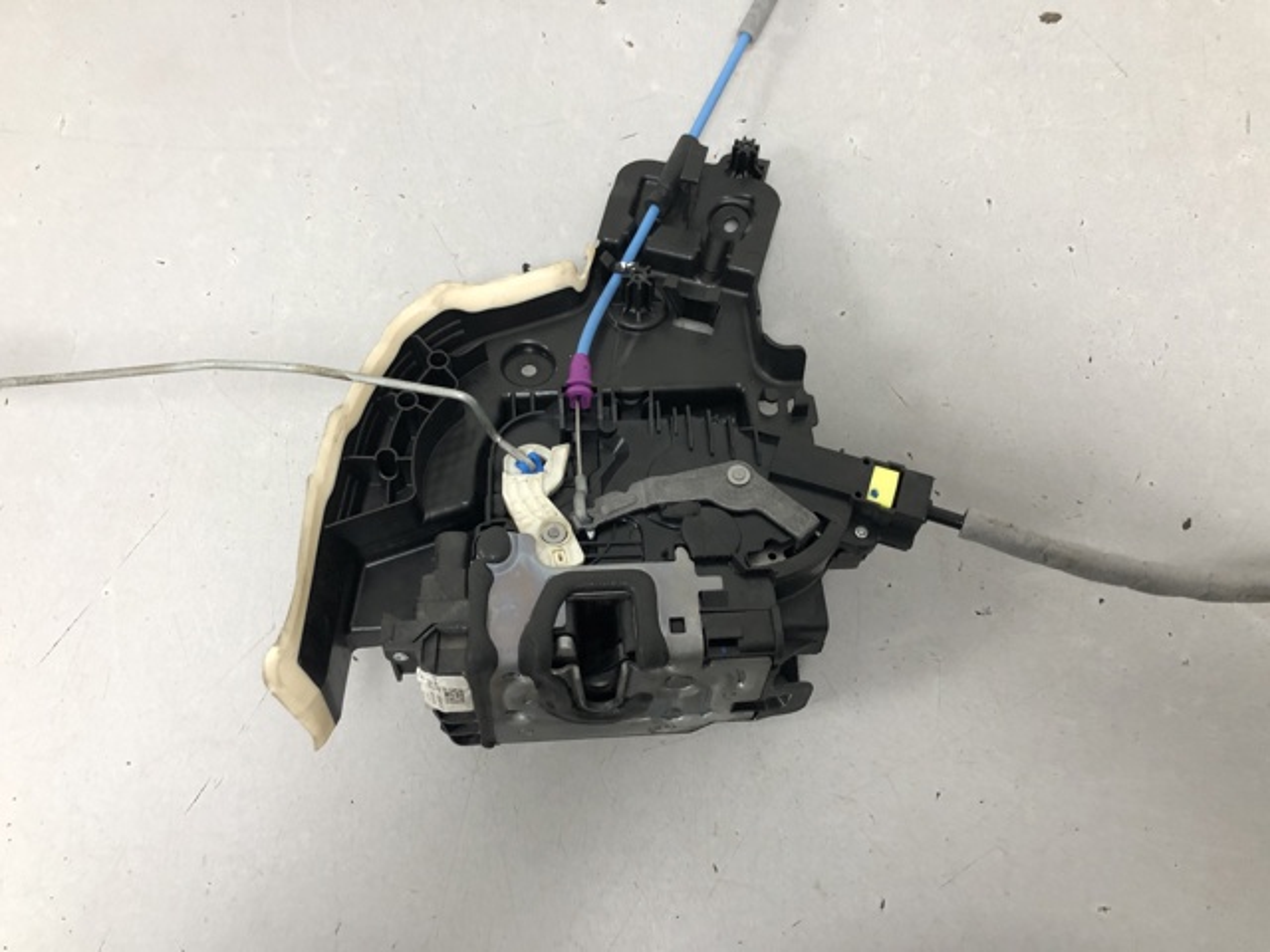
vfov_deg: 49.7
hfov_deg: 63.4
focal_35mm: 28
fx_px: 1027
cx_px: 635
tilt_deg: -77.2
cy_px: 476
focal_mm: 4
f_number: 1.8
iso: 40
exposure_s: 1/25
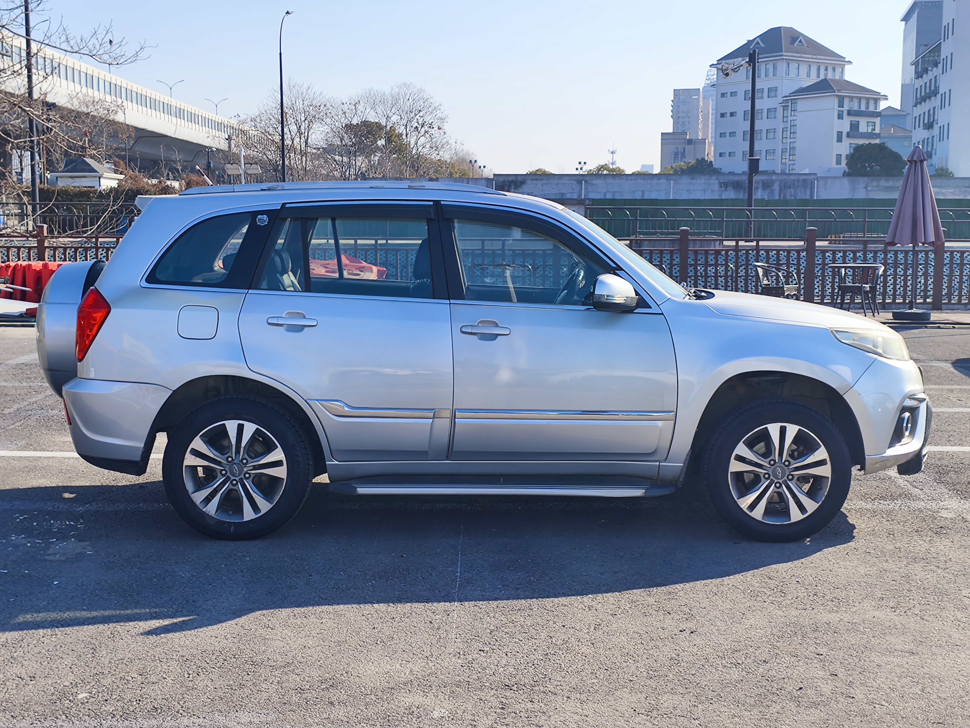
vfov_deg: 34.3
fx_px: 1177
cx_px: 485
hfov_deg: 44.8
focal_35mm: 42
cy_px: 364
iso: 80
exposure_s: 1/3023
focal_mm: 5.84
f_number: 1.6
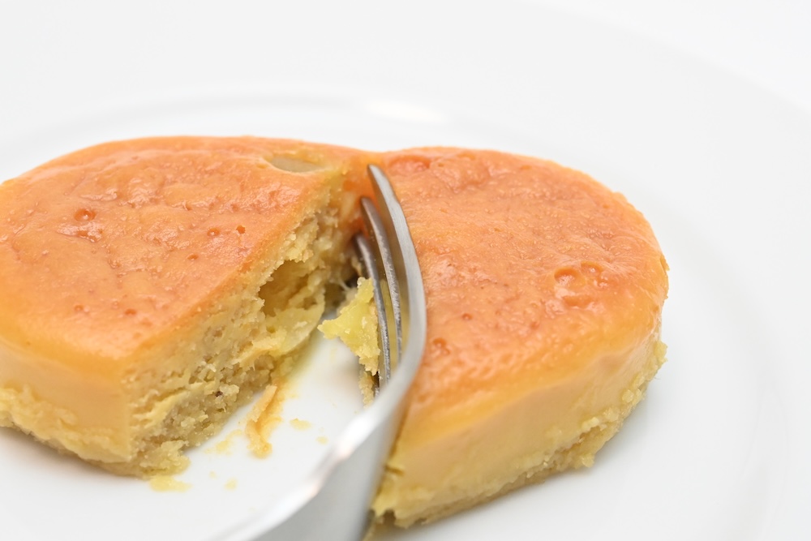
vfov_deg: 22.6
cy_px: 270
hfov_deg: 33.4
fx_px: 1352
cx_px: 406
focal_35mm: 60
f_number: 11
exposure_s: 1/200
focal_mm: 60
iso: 6400
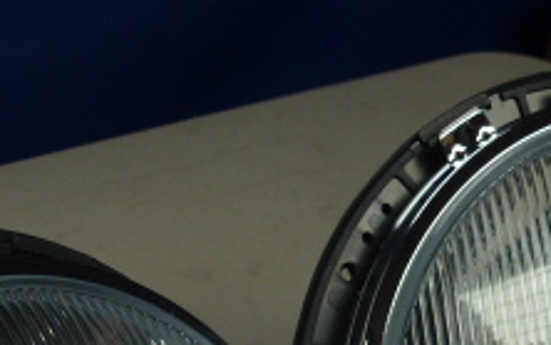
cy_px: 576
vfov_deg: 12.1
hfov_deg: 20.5
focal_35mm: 101
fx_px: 1517
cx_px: 367
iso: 100
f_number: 3.6
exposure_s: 1/100
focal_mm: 5.9
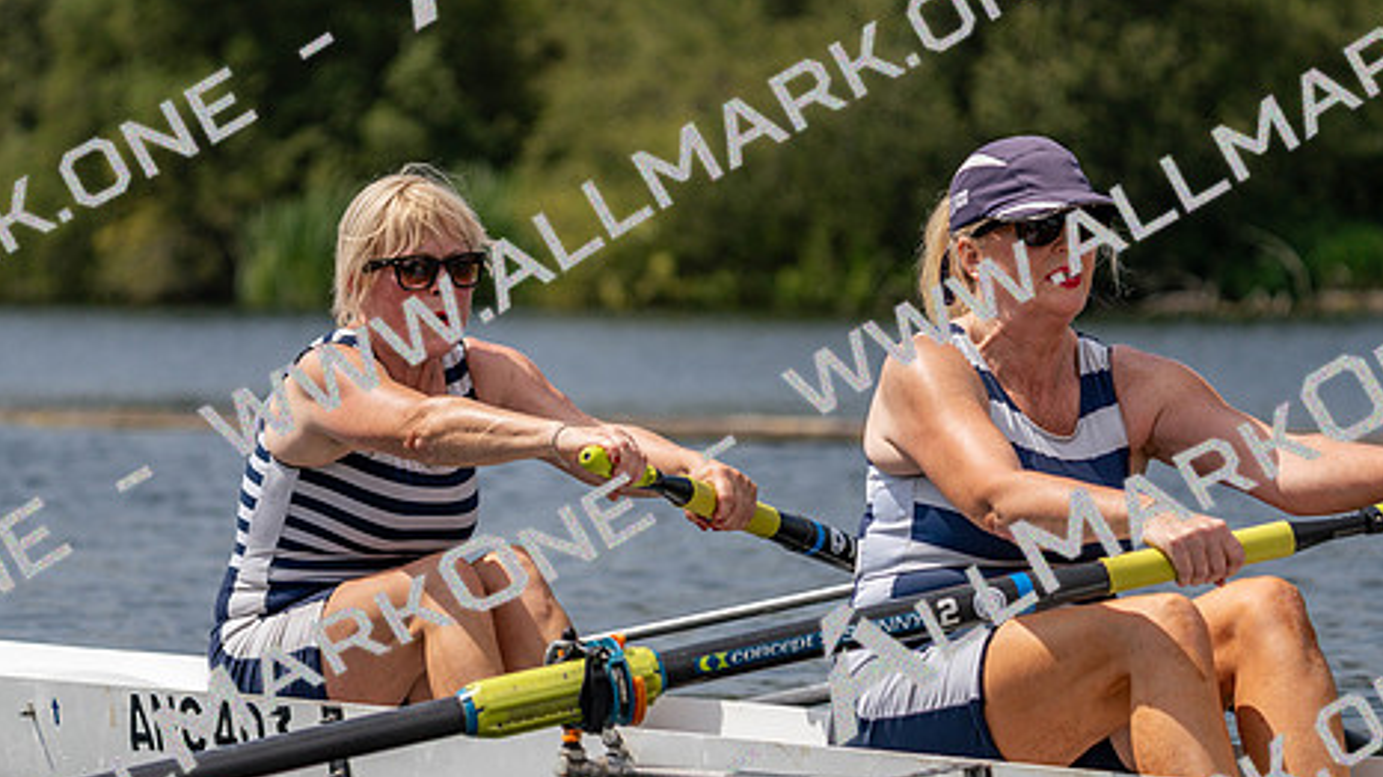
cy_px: 464
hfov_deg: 8.3
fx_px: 9570
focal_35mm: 261
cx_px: 567
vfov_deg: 4.7
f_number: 5.6
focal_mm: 200
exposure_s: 1/1600
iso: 160
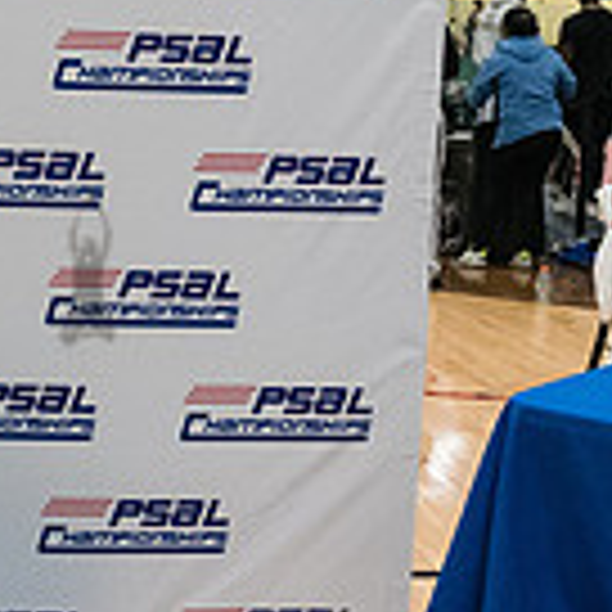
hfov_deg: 19.6
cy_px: 263
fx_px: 1740
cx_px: 86
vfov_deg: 19.9
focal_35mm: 87
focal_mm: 24
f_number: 3.2
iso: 8000
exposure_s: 1/640
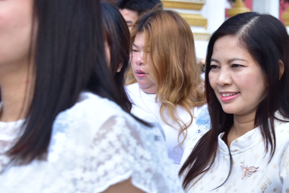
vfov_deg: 10.3
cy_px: 139
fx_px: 1068
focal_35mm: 133
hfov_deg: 15.2
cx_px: 267
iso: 125
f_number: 6.3
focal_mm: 65
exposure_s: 1/200
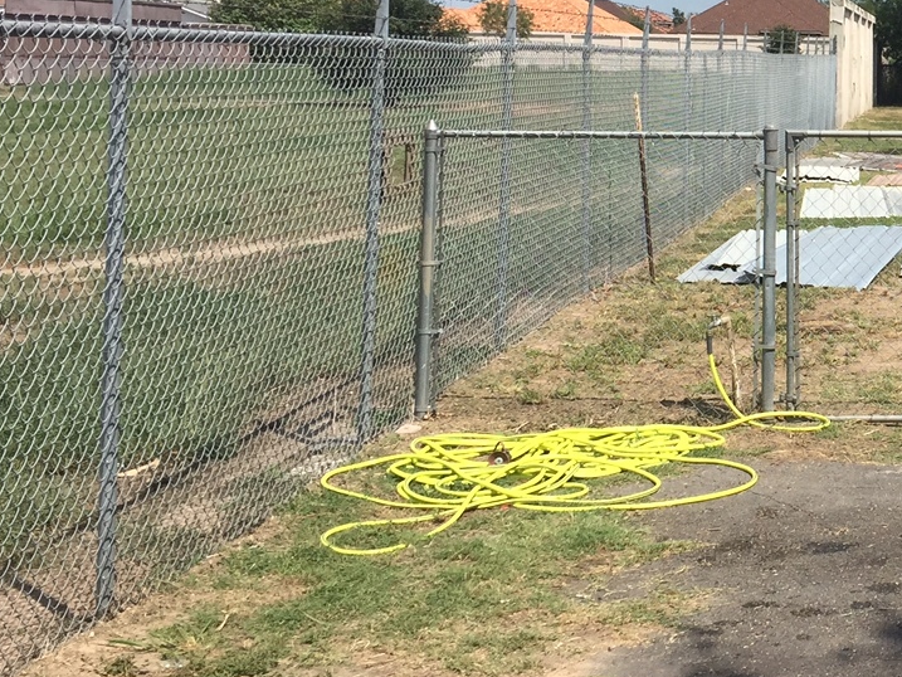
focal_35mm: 66
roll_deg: -2.6
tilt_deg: -0.9
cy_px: 125
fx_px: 1720
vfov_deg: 21.9
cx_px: 1010
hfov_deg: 26.8
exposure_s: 1/2326
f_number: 2.2
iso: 32
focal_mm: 4.15
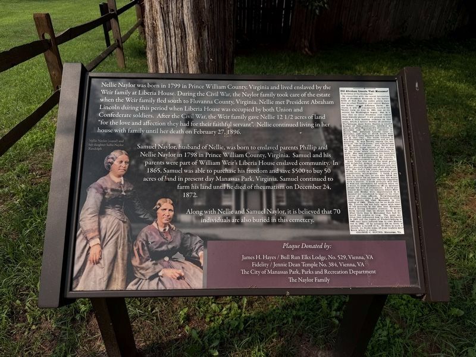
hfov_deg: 71.6
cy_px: 178
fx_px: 330
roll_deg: -1.8
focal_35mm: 24
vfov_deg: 56.8
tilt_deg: -32.6
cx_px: 238
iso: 80
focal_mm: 6.76
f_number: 1.78
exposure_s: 1/2801
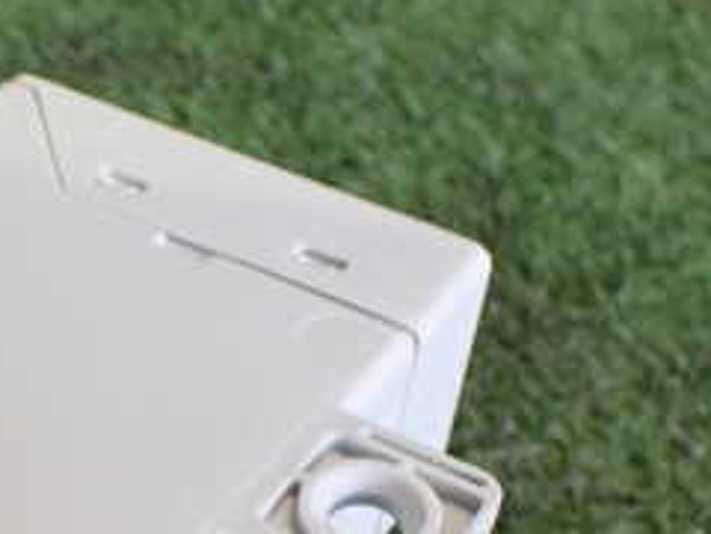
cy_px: 513
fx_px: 1540
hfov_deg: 24.6
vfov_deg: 19.2
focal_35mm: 75
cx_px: -33
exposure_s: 1/125
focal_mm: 5.4
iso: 500
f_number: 2.3
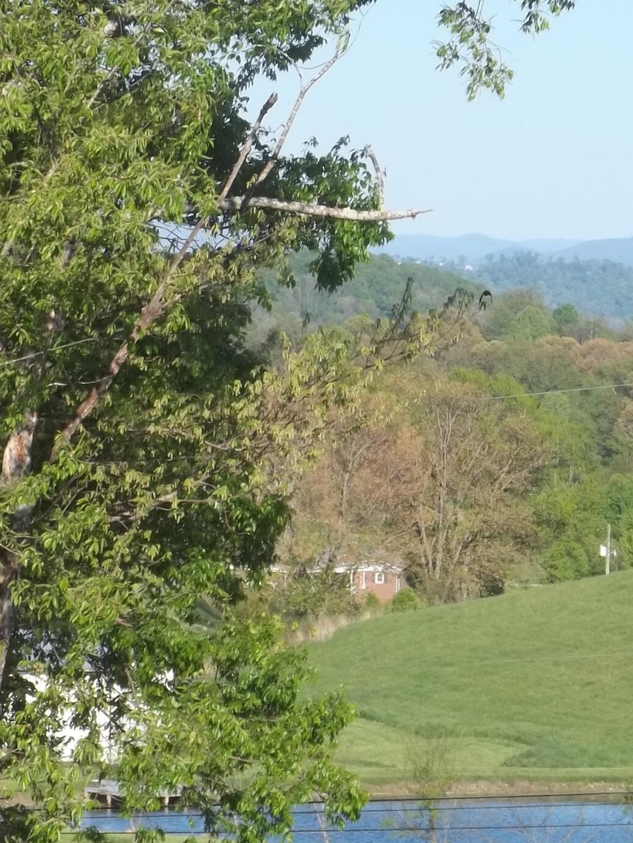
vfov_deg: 7.8
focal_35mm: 253
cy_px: 422
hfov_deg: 5.9
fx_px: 6166
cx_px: 96
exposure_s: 1/320
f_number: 5.1
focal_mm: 21
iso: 64
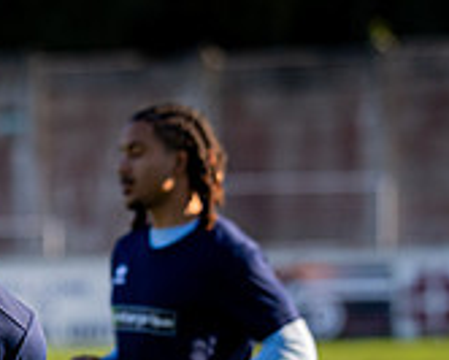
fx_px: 7645
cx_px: -289
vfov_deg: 2.7
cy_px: 612
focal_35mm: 575
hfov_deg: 3.3
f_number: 2.8
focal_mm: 135
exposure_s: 1/2500
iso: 400
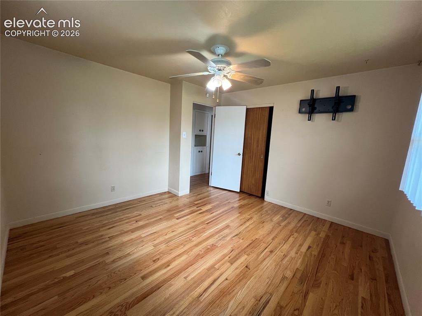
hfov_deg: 106.2
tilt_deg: -8.6
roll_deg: -2.5
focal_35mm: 13
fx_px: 158
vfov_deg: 89.9
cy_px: 158
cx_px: 211
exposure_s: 1/120
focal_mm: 1.57
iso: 200
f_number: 1.8
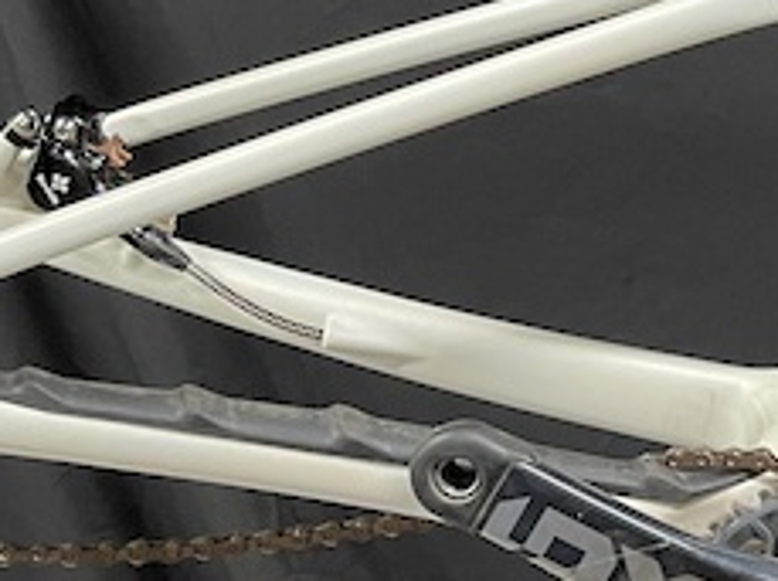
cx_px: 1057
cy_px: -126
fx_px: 2042
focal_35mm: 91
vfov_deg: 15.6
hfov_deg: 19.6
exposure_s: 1/40
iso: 320
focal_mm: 4.2
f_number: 1.6
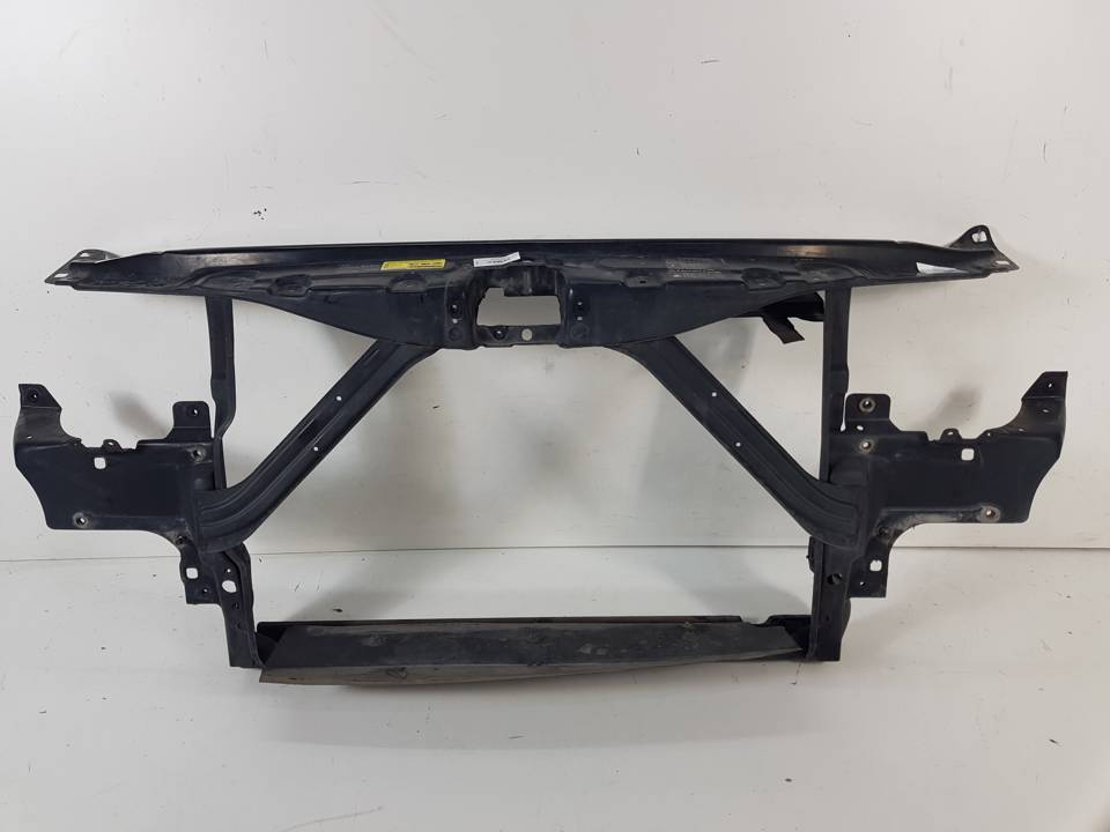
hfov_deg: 67.3
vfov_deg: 53.1
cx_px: 555
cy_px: 416
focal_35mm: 26
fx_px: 834
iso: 50
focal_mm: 4.2
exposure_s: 1/100
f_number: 1.7
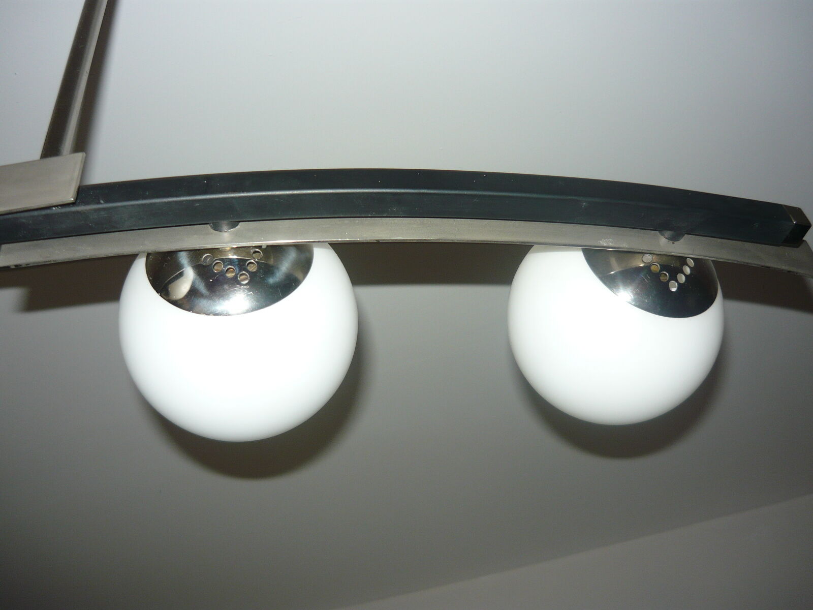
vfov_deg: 42.9
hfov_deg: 55.4
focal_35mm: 33
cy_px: 305
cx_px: 406
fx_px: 775
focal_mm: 5.5
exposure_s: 1/30
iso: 100
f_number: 2.8
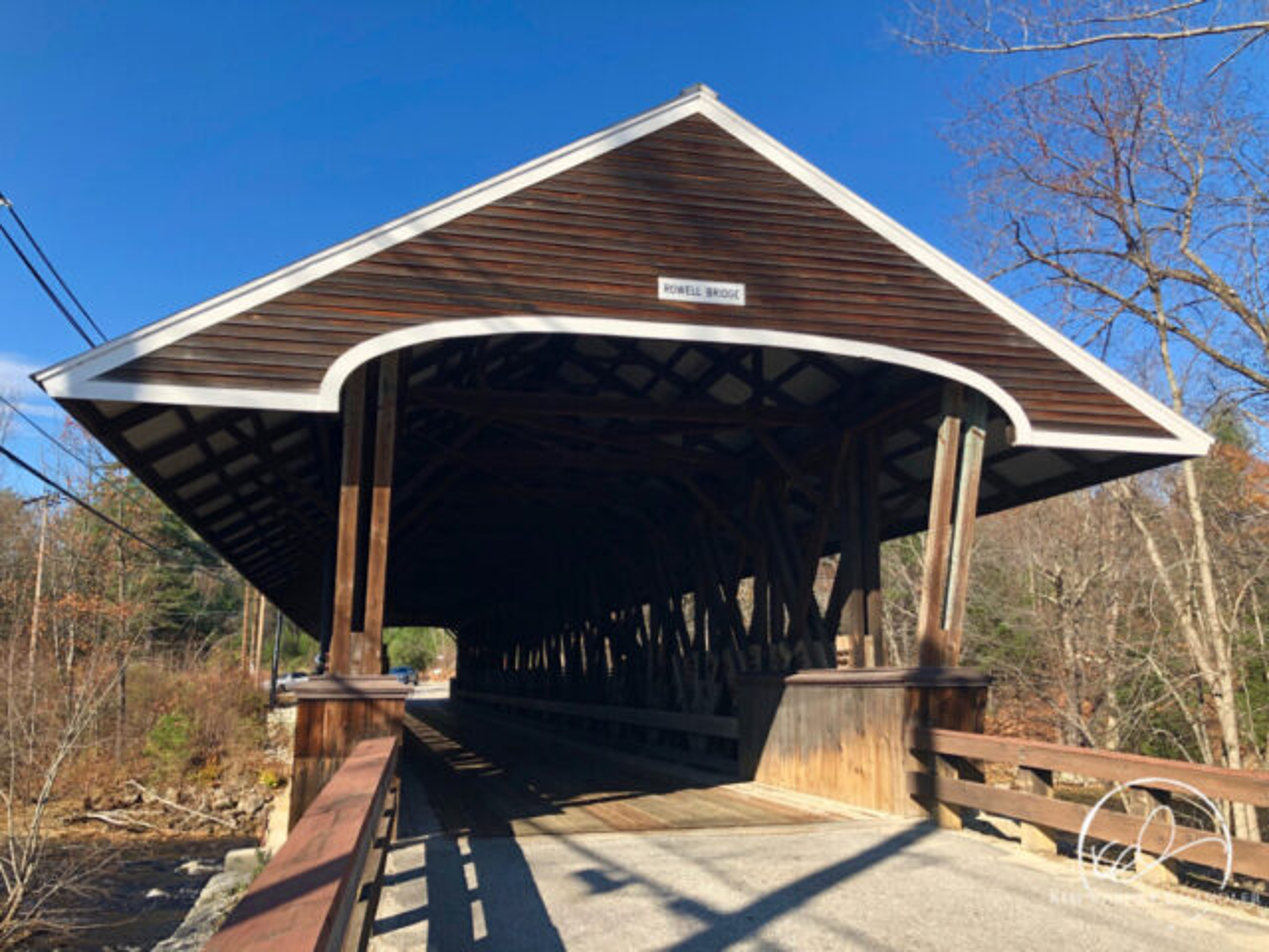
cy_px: 476
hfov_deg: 61.7
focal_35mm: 29
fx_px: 1063
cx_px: 634
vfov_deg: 48.2
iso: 20
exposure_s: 1/941
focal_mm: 3.99
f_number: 1.8
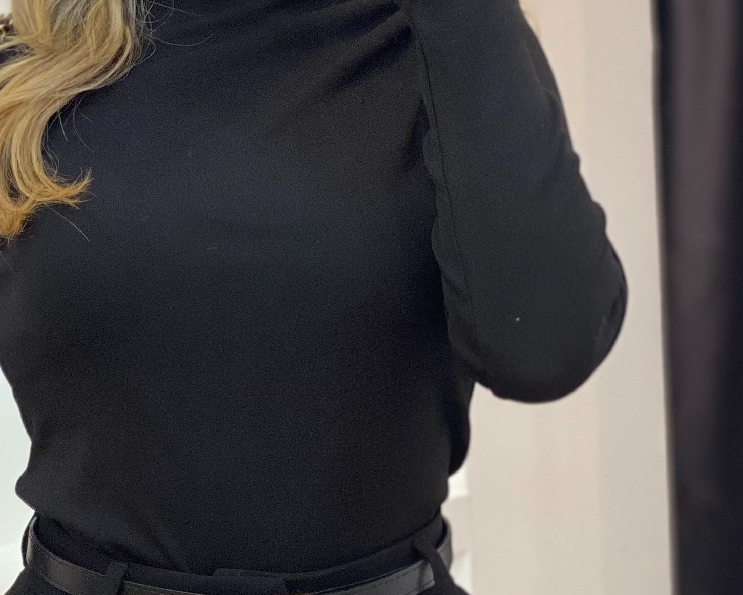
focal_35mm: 141
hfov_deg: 13.6
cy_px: 365
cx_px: 161
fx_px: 3101
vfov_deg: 10.9
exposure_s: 1/100
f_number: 2
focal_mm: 6
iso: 125
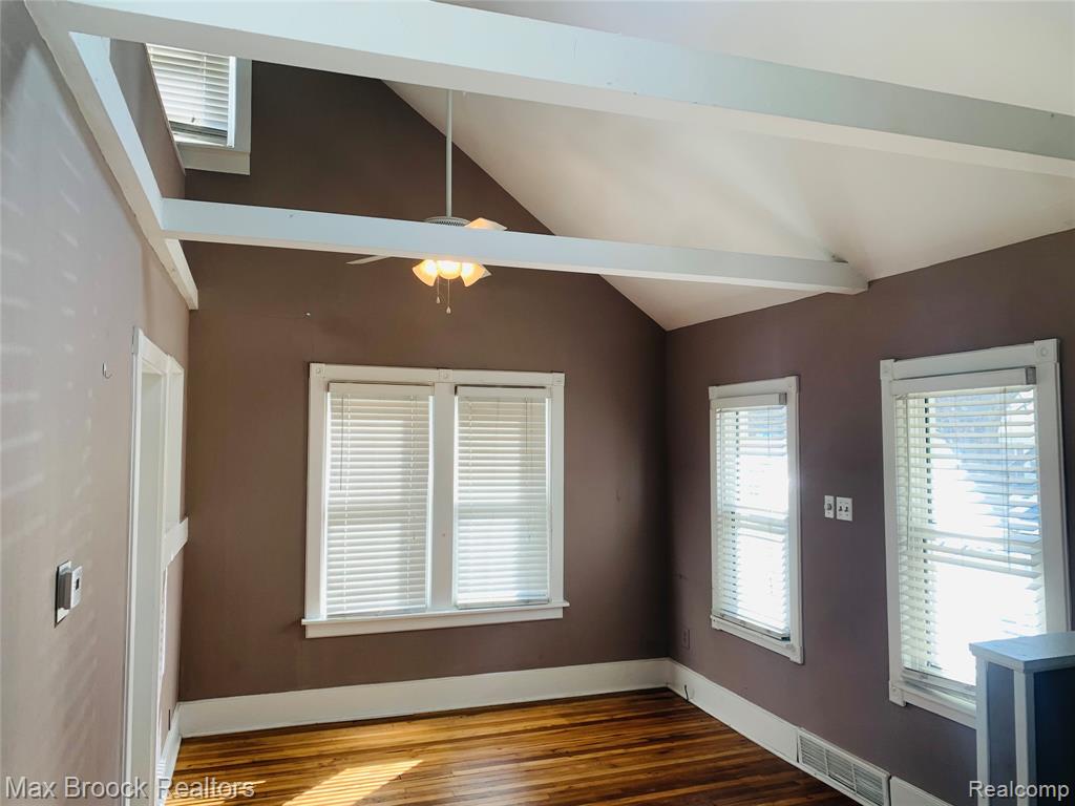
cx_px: 538
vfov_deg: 53.1
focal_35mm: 26
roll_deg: -1.0
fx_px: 807
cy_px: 403
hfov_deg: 67.3
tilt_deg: +2.9
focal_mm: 4.25
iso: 40
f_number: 1.8
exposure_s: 1/120
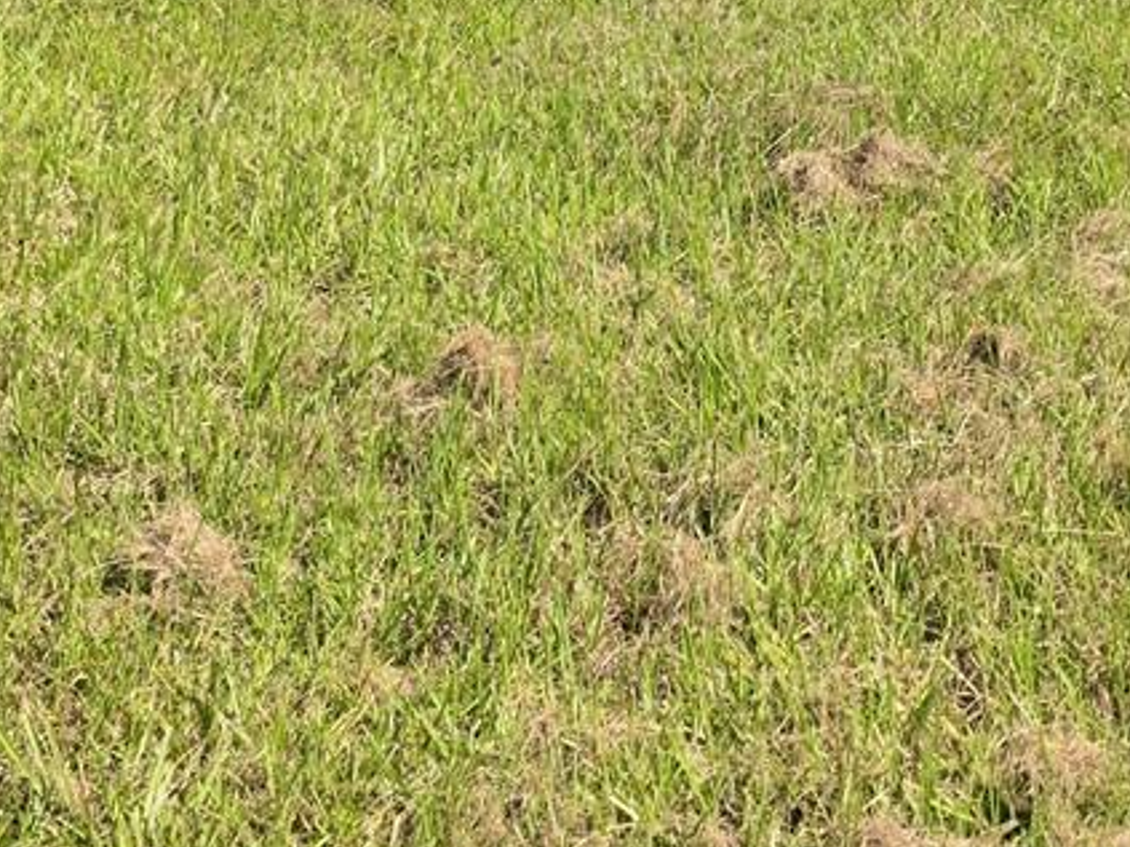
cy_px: -639
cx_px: 1012
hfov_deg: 22.0
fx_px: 2839
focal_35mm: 87
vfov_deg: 14.9
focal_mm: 6.3
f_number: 1.7
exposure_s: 1/4333
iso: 80
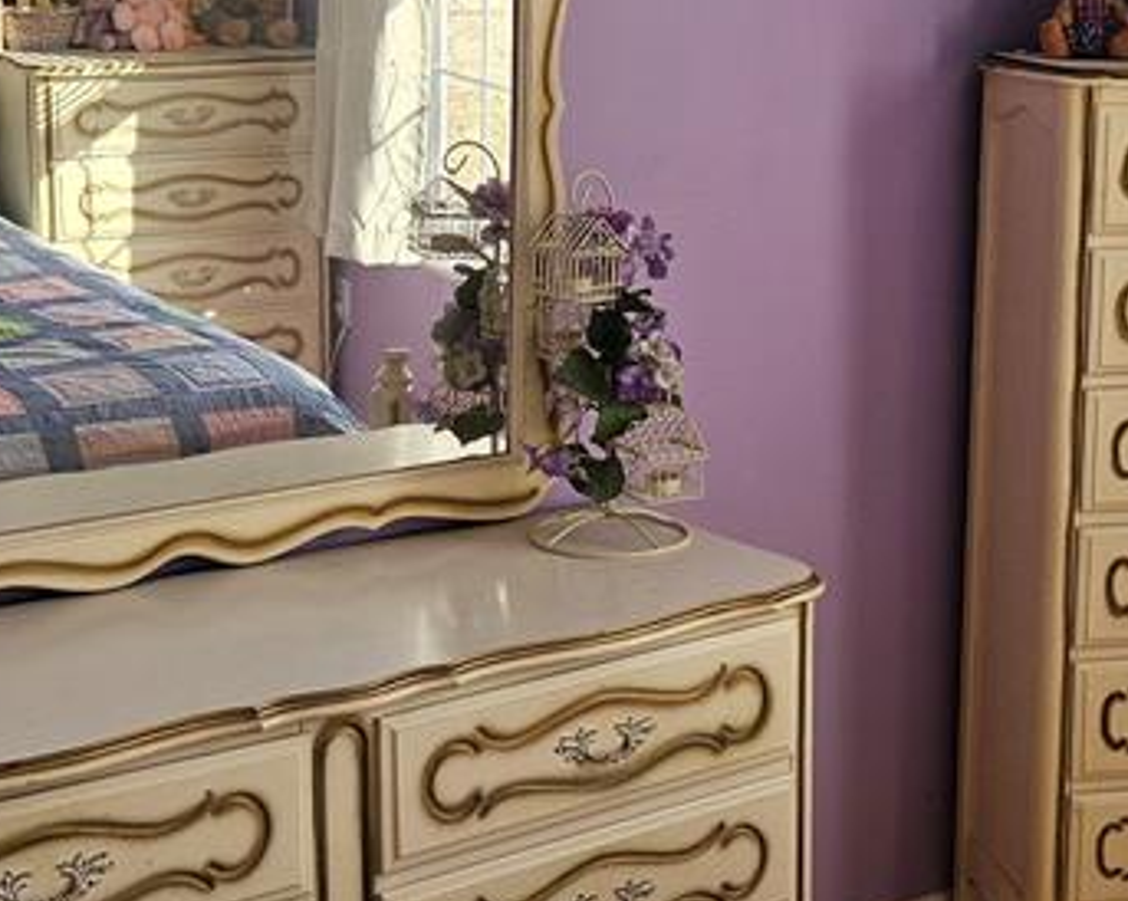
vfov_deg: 22.7
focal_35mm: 67
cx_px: 631
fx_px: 2235
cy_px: 286
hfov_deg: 28.3
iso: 100
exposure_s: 1/359
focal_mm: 5.4
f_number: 1.8
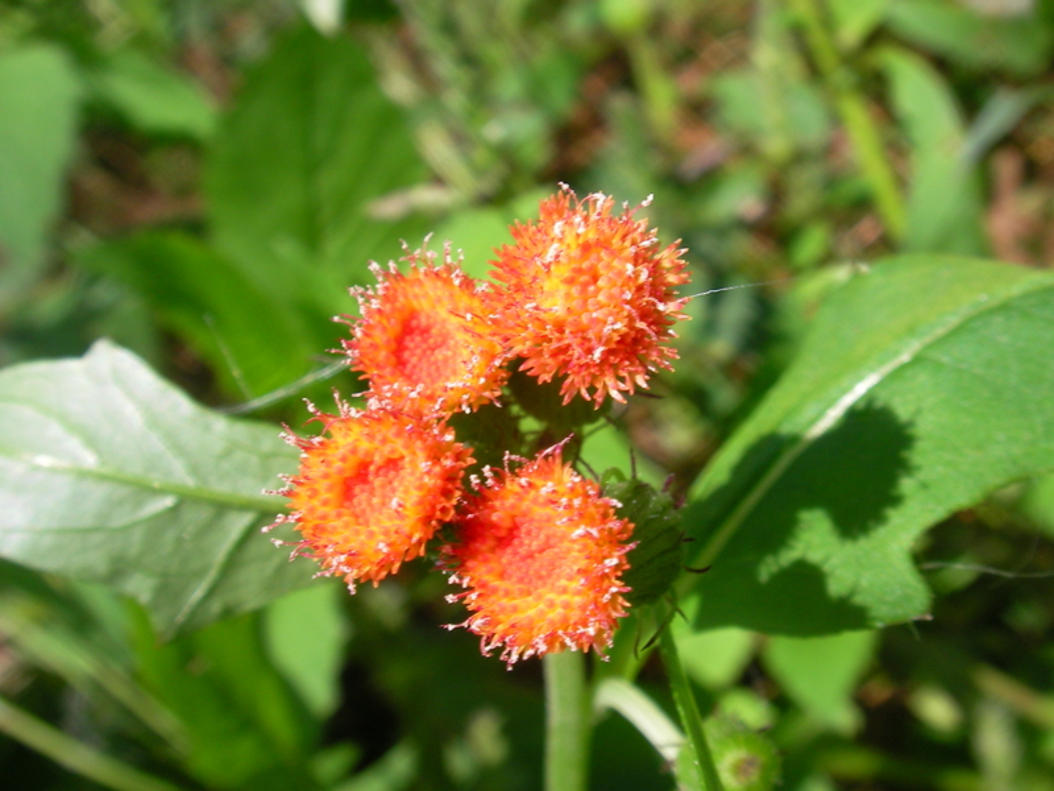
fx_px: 1309
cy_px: 396
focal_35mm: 43
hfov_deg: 43.9
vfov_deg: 33.6
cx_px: 527
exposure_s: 1/335
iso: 50
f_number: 4.5
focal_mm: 6.6
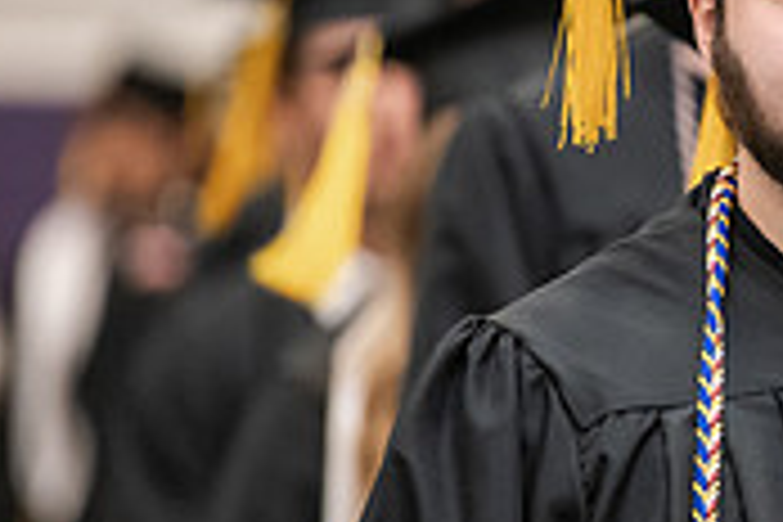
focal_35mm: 665
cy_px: 128
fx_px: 14463
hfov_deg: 3.1
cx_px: 1058
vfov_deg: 2.1
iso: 2500
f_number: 3.2
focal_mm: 200
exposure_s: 1/200
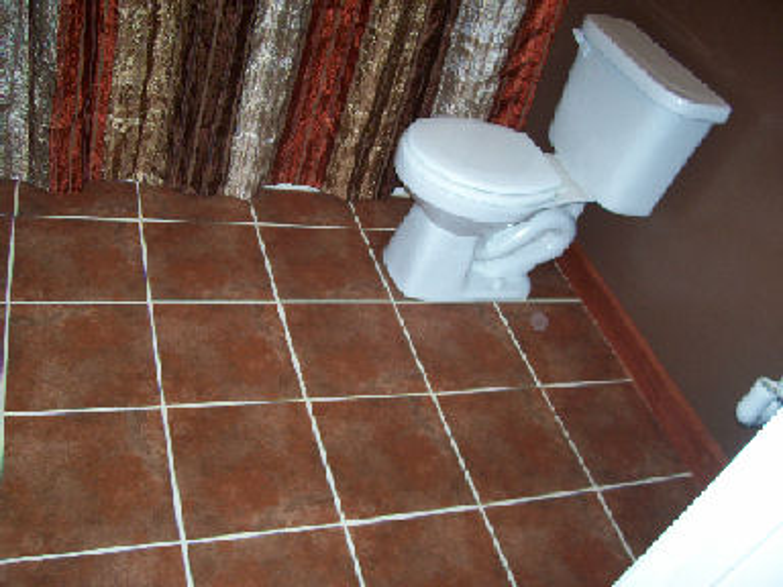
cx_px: 392
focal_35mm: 34
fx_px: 769
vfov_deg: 41.8
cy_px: 294
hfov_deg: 54.0
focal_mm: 5.6
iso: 80
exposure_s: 1/64
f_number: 2.7
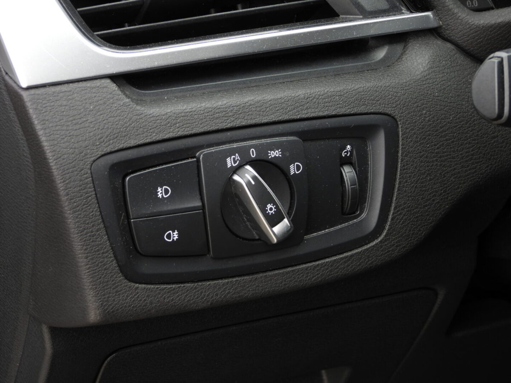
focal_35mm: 145
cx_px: 256
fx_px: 2140
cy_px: 192
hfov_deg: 13.6
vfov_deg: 10.2
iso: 110
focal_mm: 26.1
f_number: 4
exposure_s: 1/60
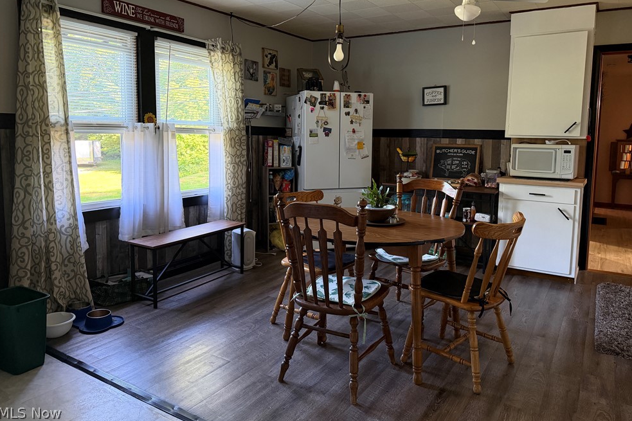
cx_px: 323
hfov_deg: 69.4
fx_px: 456
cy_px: 177
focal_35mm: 26
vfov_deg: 49.3
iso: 400
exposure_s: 1/60
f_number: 1.78
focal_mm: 6.76
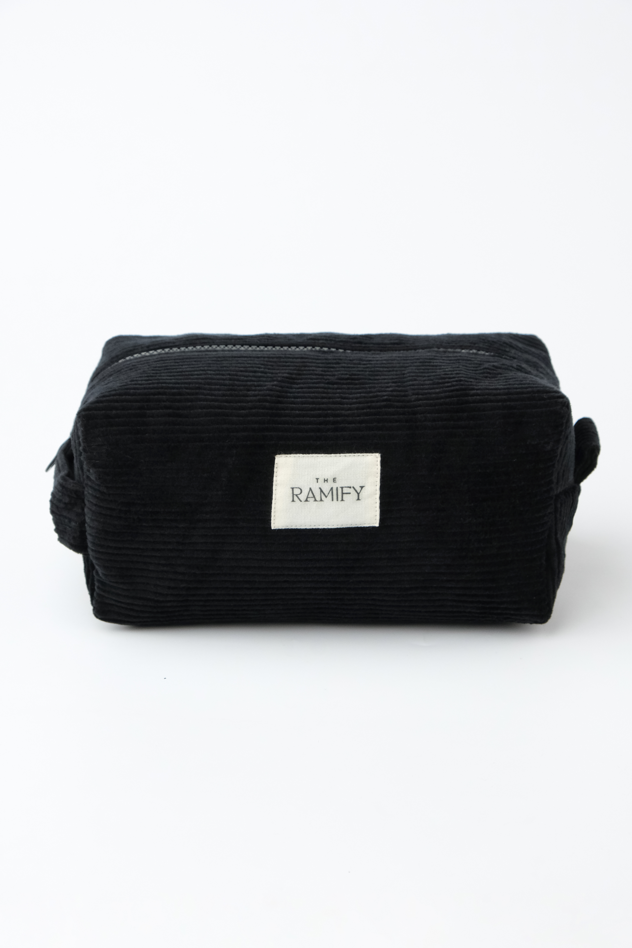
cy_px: 474
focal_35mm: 83
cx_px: 316
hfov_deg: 16.5
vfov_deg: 24.5
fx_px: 2185
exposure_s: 1/125
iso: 2000
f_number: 10
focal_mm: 55
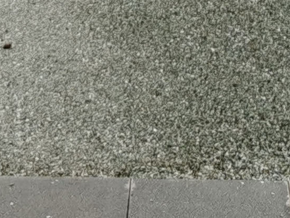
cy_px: -498
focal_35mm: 178
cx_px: 237
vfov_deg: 7.2
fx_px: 1492
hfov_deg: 11.1
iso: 50
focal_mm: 5.58
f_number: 1.8
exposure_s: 1/2309
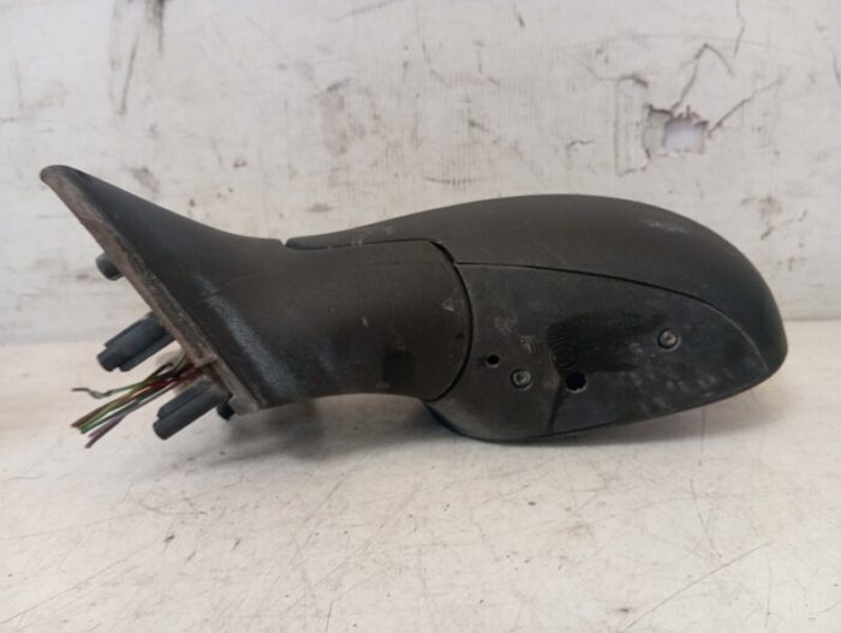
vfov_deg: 49.9
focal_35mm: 28
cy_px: 316
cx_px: 420
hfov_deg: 63.4
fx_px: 681
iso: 483
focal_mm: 4.22
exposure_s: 1/33.3
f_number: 1.8
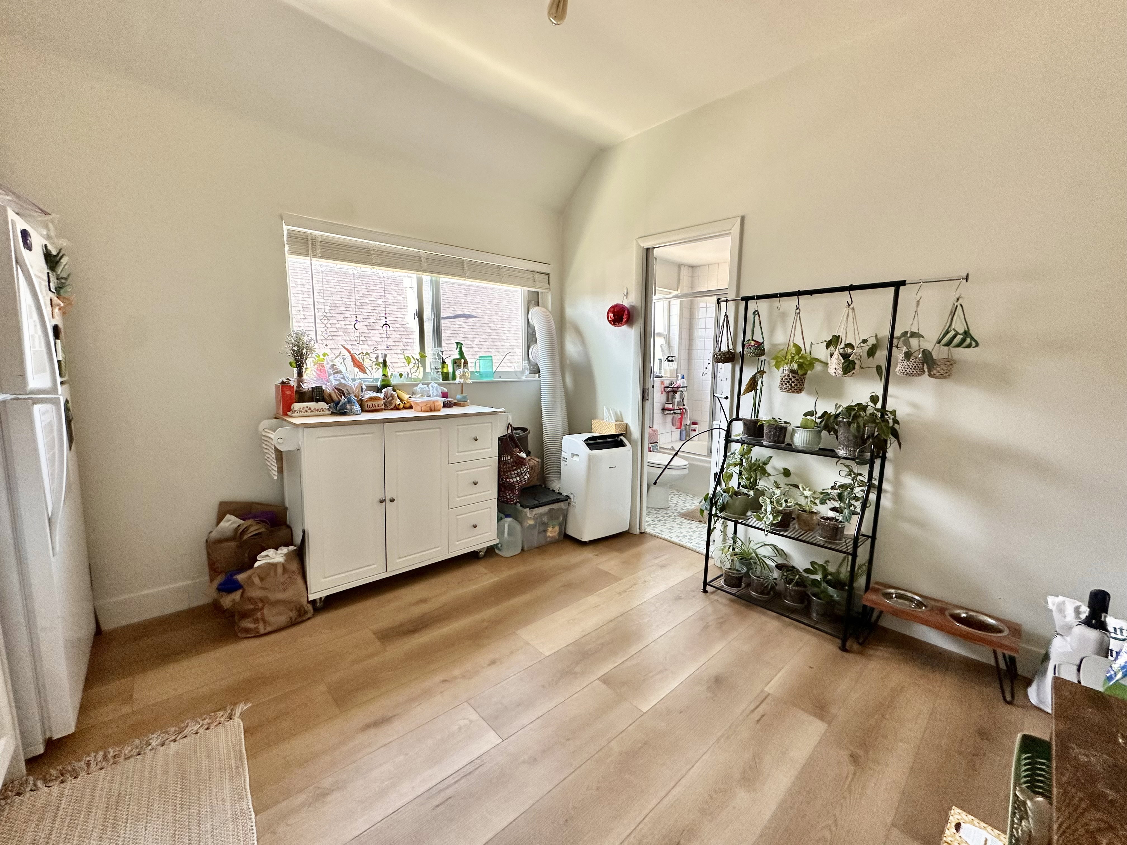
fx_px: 456
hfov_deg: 102.1
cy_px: 422
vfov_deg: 85.7
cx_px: 564
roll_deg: -0.8
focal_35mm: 14
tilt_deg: -7.7
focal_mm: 2.22
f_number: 2.2
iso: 160
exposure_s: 1/99
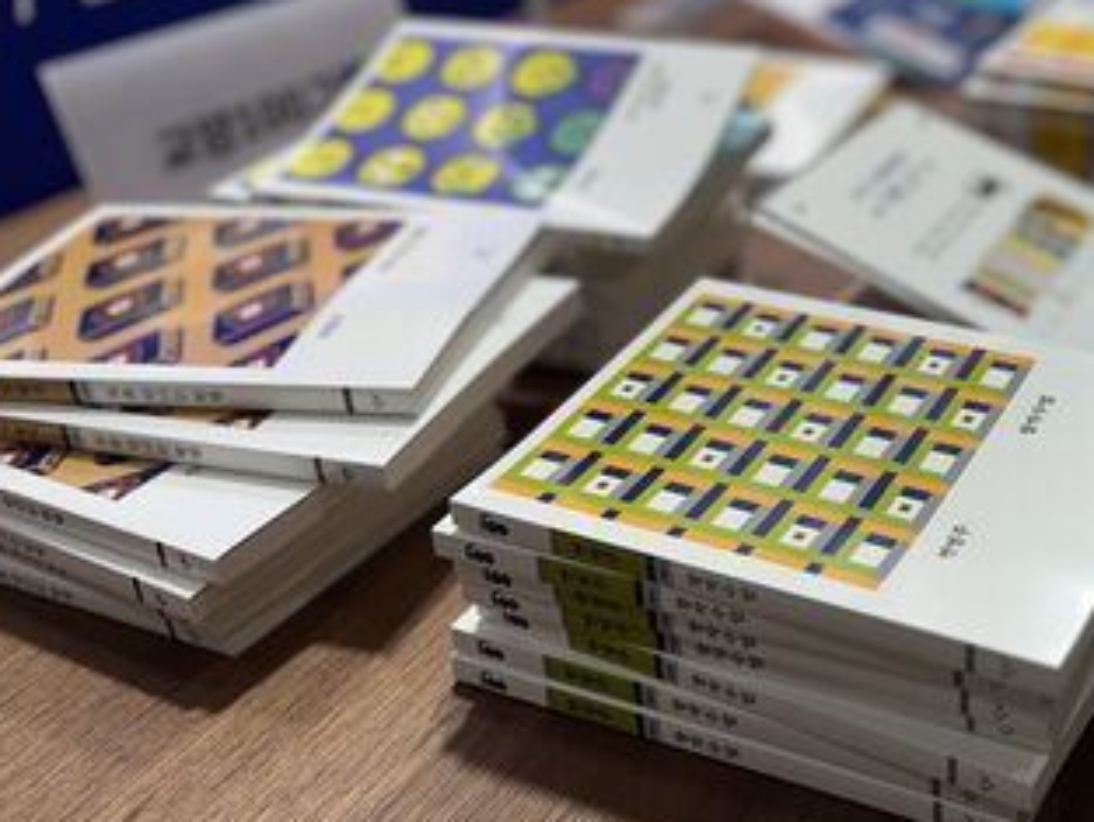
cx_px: 1003
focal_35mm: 46
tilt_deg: -27.0
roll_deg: -0.2
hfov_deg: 38.2
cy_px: 343
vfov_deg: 31.5
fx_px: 1454
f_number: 1.78
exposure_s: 1/143
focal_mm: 6.86
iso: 64
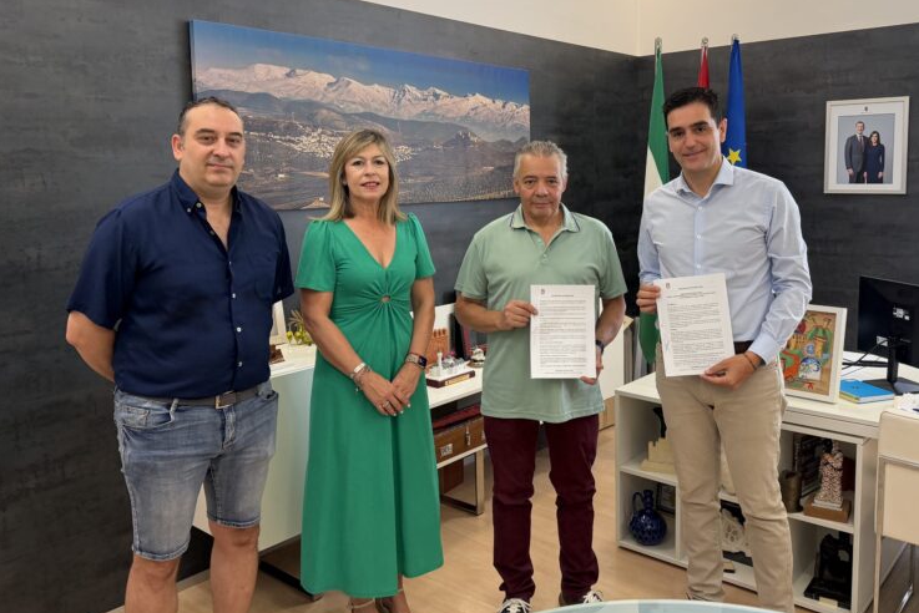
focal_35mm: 26
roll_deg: +0.9
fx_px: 664
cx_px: 474
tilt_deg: -5.2
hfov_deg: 69.4
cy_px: 311
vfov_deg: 49.6
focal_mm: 6.76
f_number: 1.78
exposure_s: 1/100
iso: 200
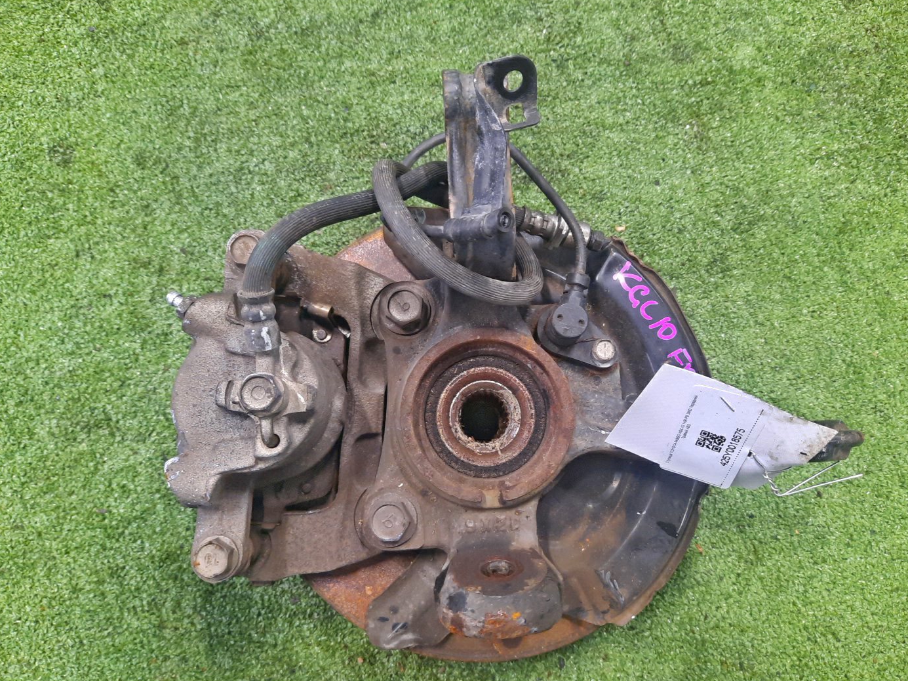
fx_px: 682
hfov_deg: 67.3
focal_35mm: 26
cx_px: 464
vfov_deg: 53.0
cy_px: 347
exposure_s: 1/25
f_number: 2
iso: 327
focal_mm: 4.6
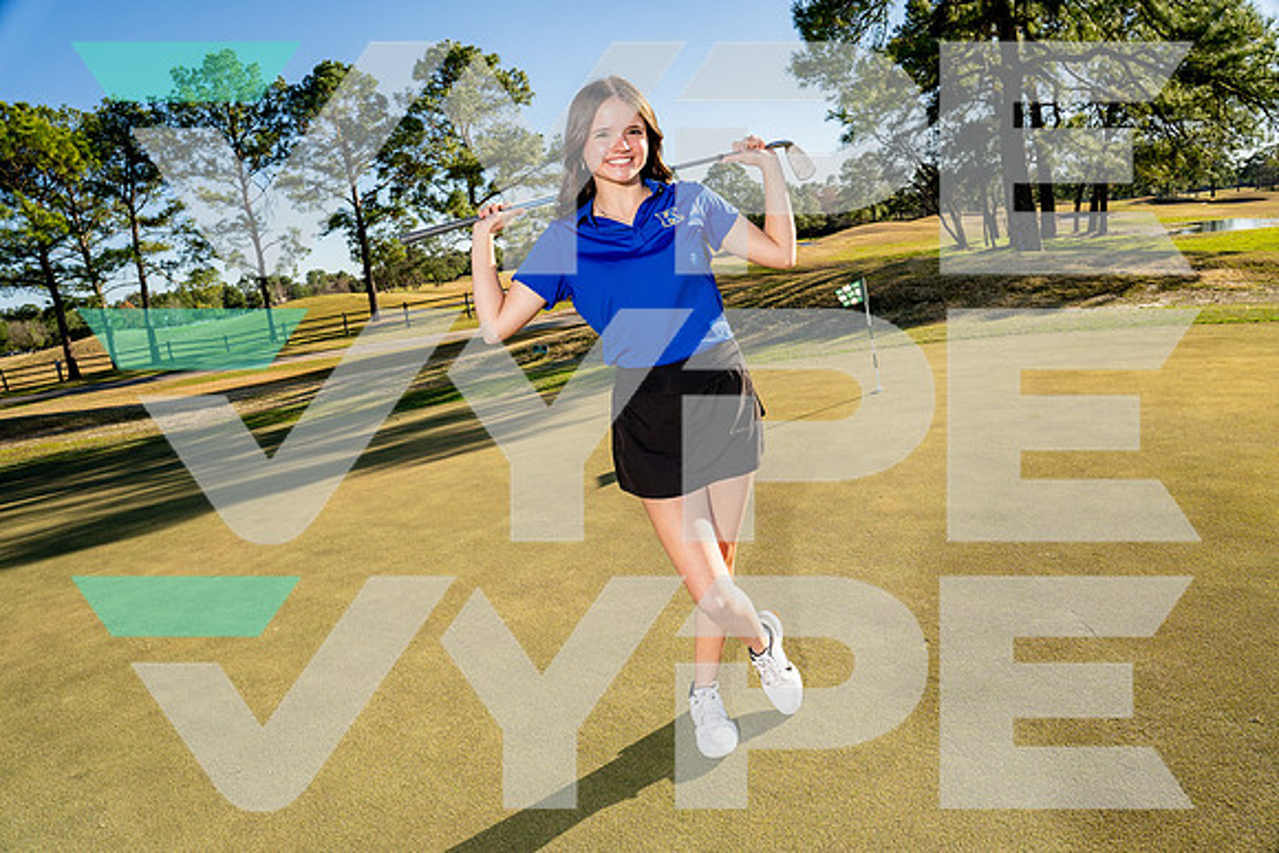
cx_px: 640
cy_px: 426
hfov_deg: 78.6
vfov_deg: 57.3
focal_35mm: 22
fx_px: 782
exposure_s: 1/250
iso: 100
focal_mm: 22
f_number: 8
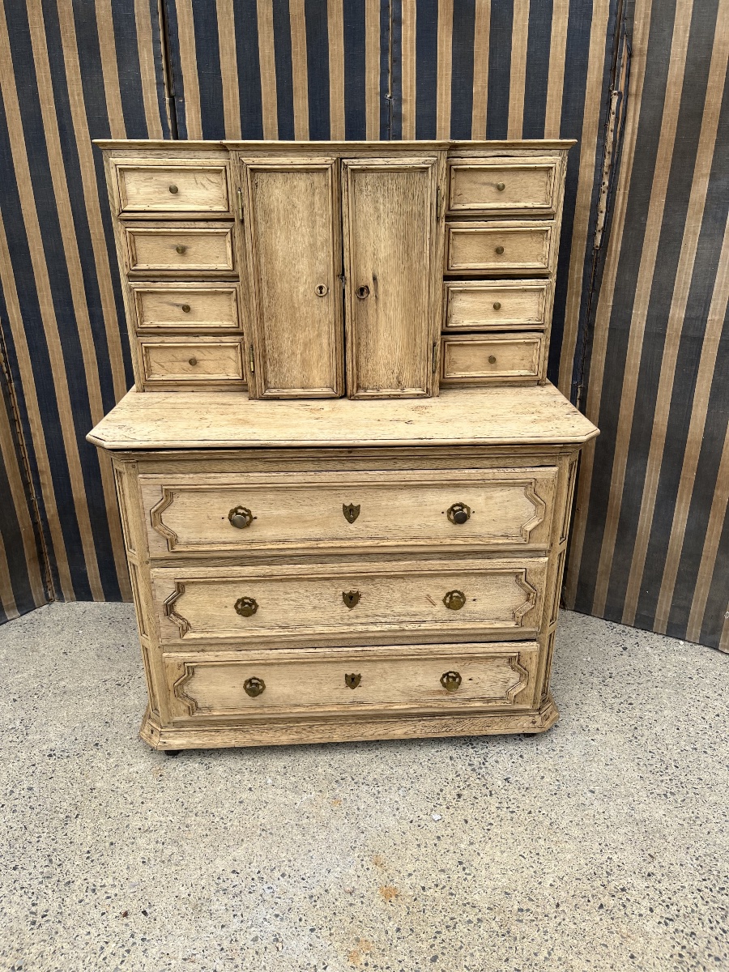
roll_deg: +1.3
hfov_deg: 53.1
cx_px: 364
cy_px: 486
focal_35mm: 26
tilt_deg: -26.4
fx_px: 730
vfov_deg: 67.3
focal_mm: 5.1
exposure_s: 1/1558
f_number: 1.6
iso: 50
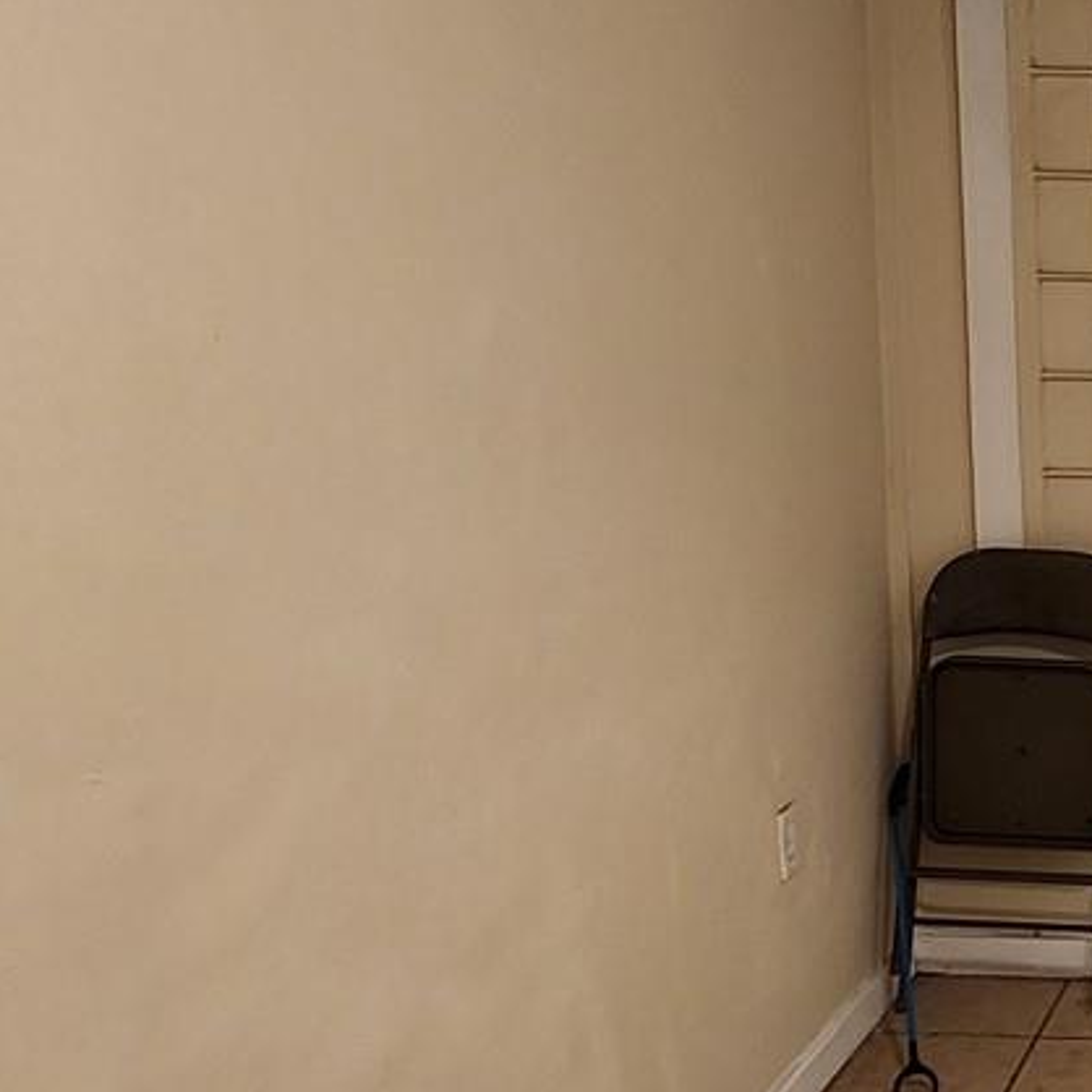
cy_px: 593
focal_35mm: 44
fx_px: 1570
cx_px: 1460
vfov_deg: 38.3
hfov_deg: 29.7
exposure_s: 1/30
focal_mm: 2.2
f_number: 2.2
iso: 320
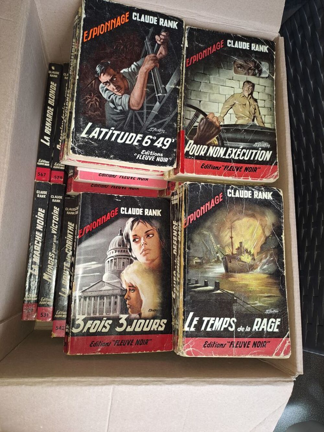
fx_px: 312
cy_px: 216
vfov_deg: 69.4
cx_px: 162
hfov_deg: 54.9
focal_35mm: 25
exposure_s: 1/50
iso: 64
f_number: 1.8
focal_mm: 4.65
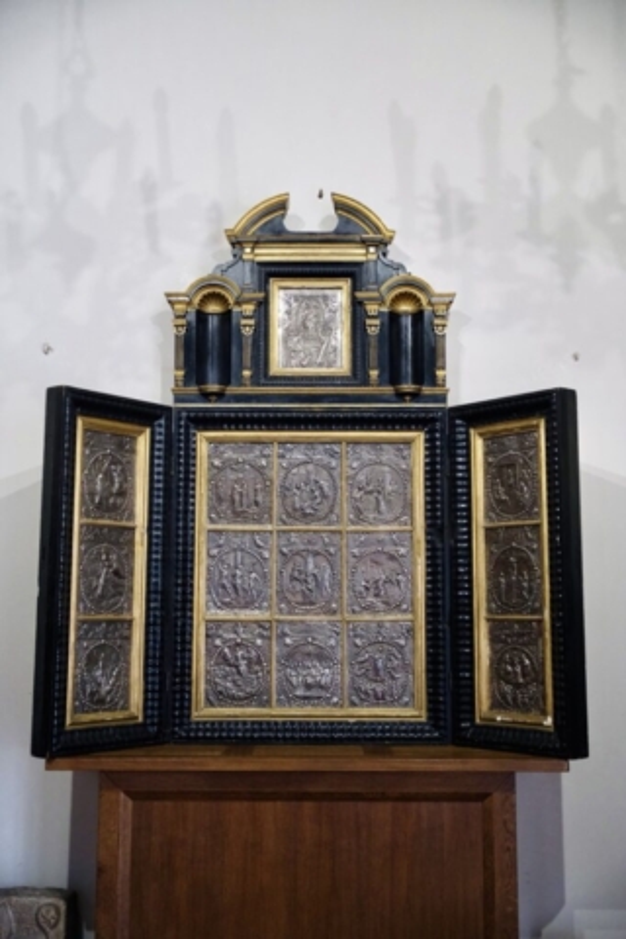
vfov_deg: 47.4
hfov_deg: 32.6
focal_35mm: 41
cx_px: 313
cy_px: 470
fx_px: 1069
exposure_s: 1/105
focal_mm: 27
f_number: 2.8
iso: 2000
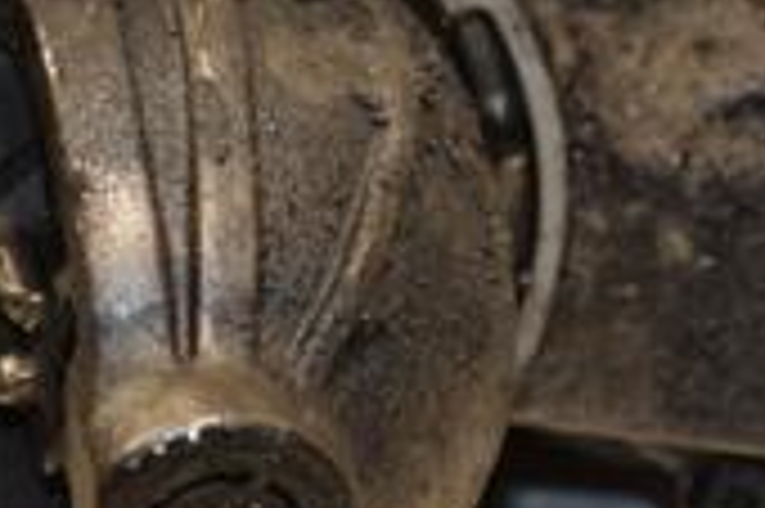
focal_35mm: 477
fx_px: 10126
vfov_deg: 2.9
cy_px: 31
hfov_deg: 4.3
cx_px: 171
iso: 800
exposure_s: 1/125
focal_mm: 90
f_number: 5.6
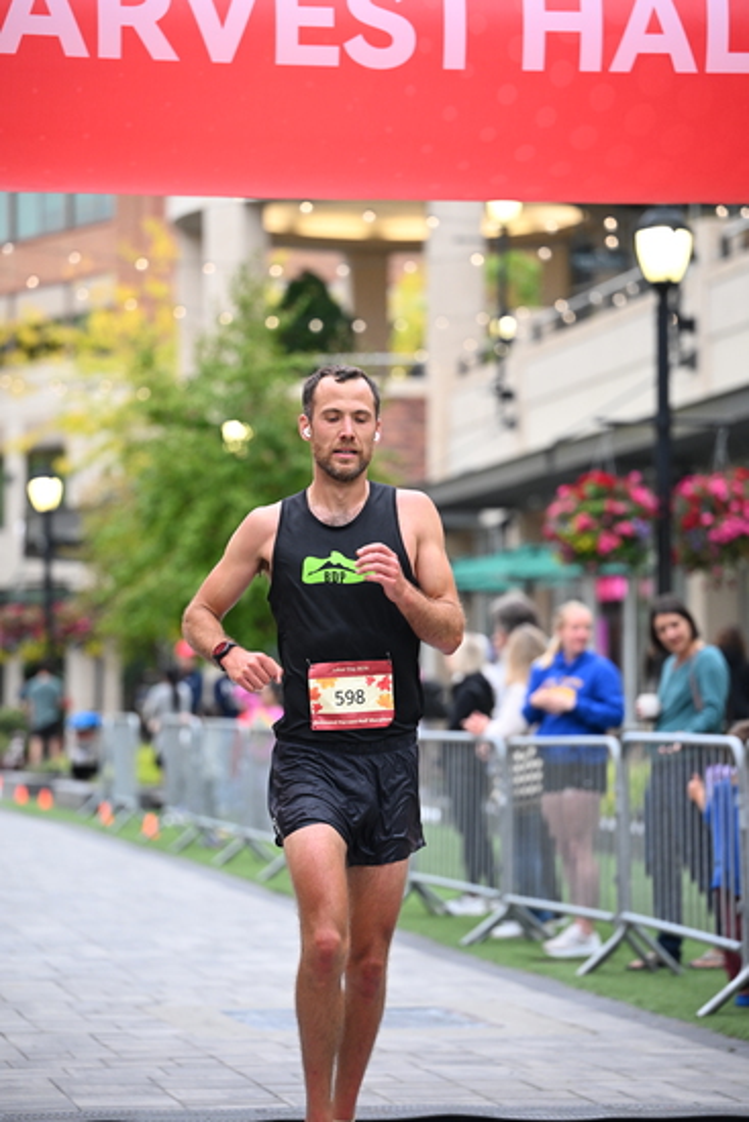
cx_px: 374
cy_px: 561
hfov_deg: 12.5
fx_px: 3430
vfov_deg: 18.6
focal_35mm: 110
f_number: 2.8
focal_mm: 110
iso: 1600
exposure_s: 1/800
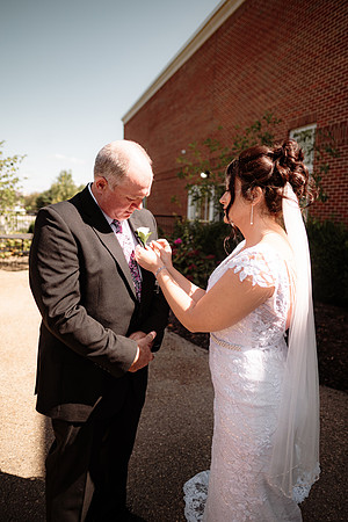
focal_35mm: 24
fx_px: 348
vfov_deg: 73.7
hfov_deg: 53.1
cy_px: 261
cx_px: 174
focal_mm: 24
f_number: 2.2
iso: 125
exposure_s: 1/3200
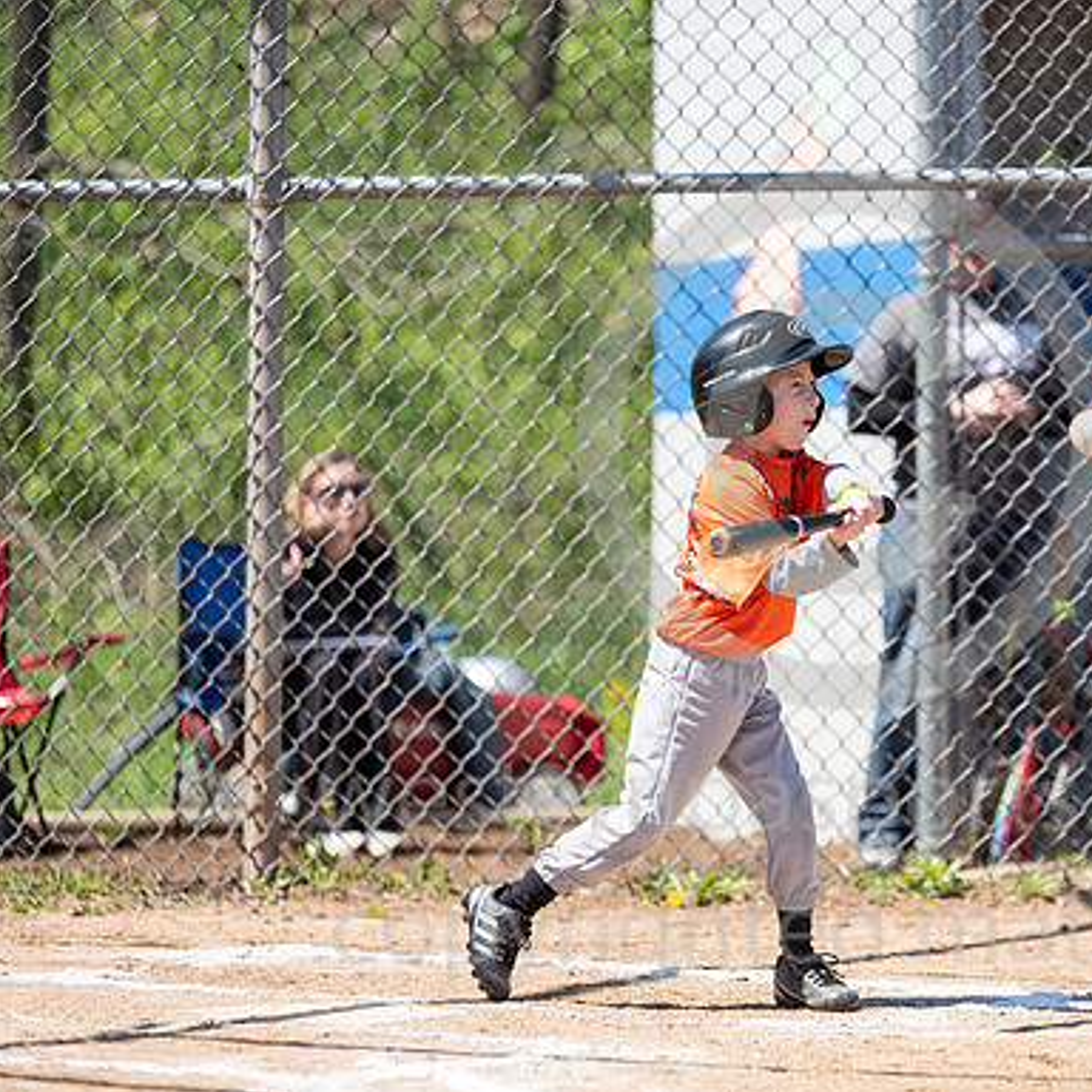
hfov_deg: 7.6
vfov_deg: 7.6
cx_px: 819
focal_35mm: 231
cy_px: 547
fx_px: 8244
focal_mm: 180
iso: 200
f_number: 3.2
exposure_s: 1/2000
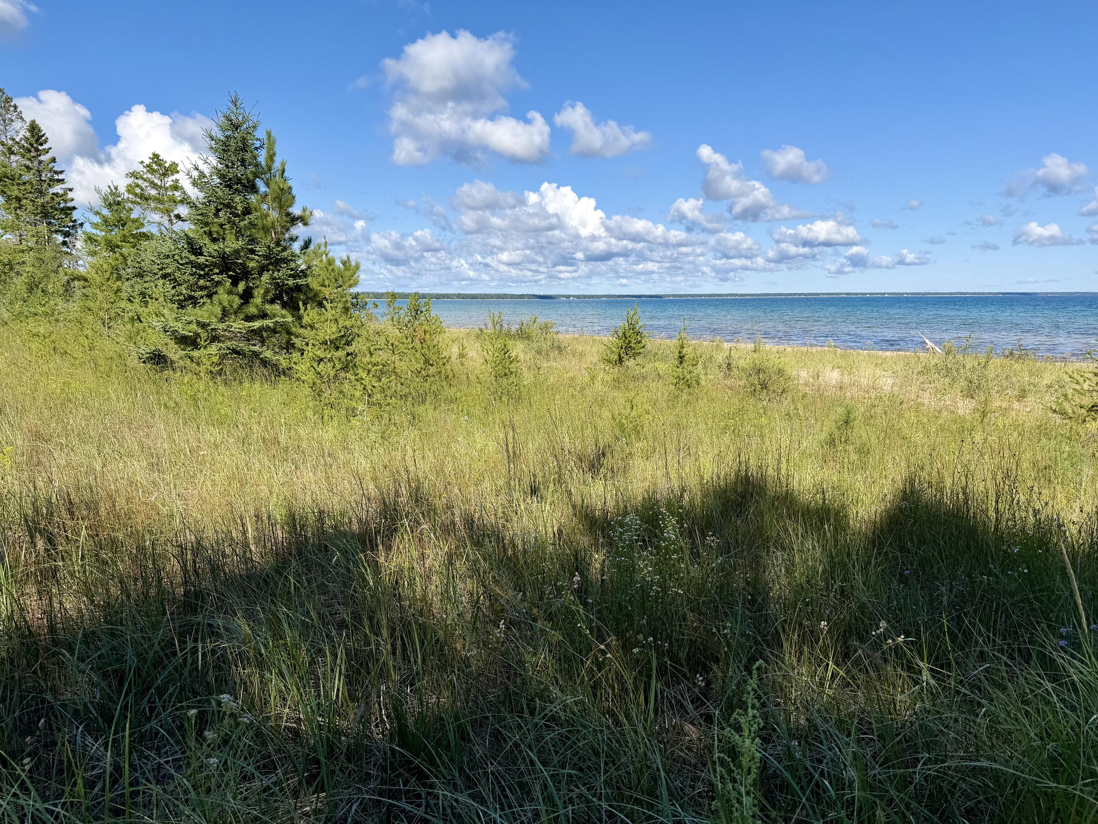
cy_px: 412
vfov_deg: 56.8
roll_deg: +0.4
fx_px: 761
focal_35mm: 24
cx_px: 549
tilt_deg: -8.7
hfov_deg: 71.6
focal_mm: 6.76
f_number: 1.78
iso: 80
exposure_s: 1/4673
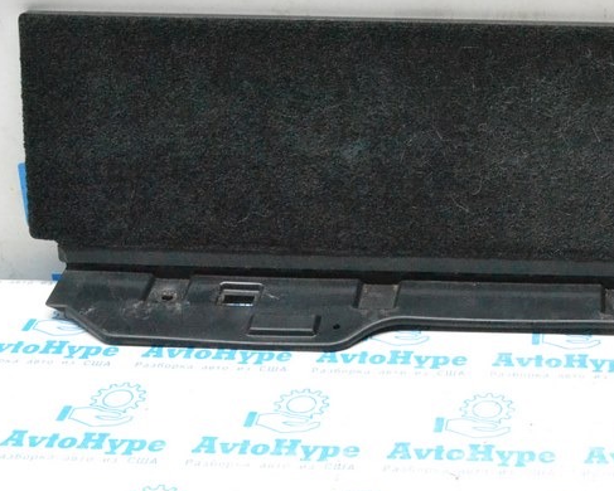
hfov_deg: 25.5
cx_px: 613
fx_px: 1291
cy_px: 104
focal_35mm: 71
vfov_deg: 21.3
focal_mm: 24
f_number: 10
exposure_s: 1/125
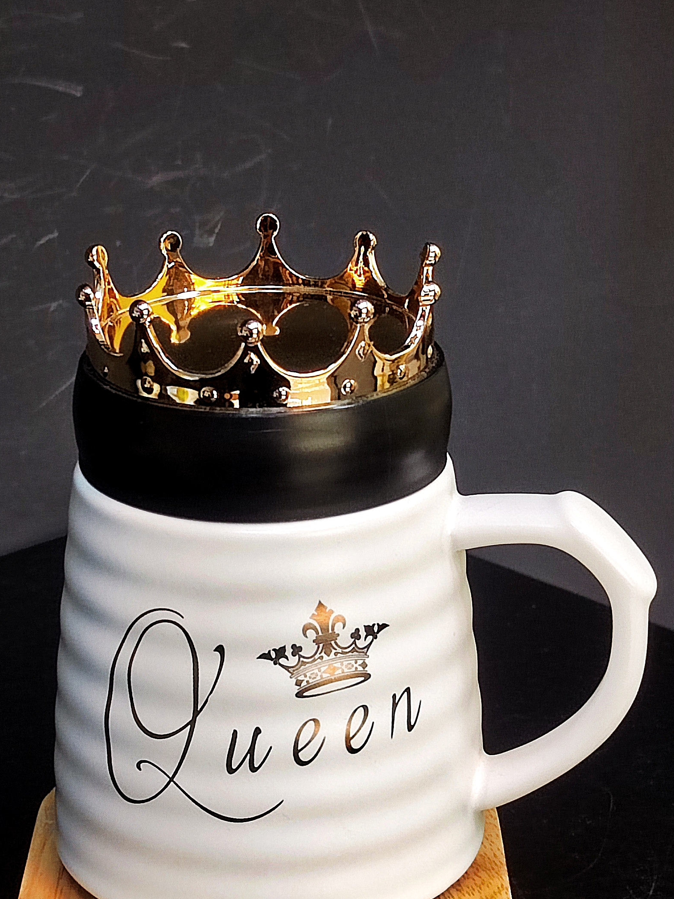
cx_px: 287
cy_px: 470
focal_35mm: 92
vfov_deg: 21.3
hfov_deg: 16.1
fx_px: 2389
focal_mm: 5.59
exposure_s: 1/100
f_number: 1.88
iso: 157
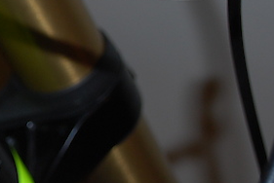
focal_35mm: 153
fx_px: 1166
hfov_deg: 12.6
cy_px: 15
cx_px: -161
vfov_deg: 9.0
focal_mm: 28
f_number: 4.5
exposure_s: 1/60
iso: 200
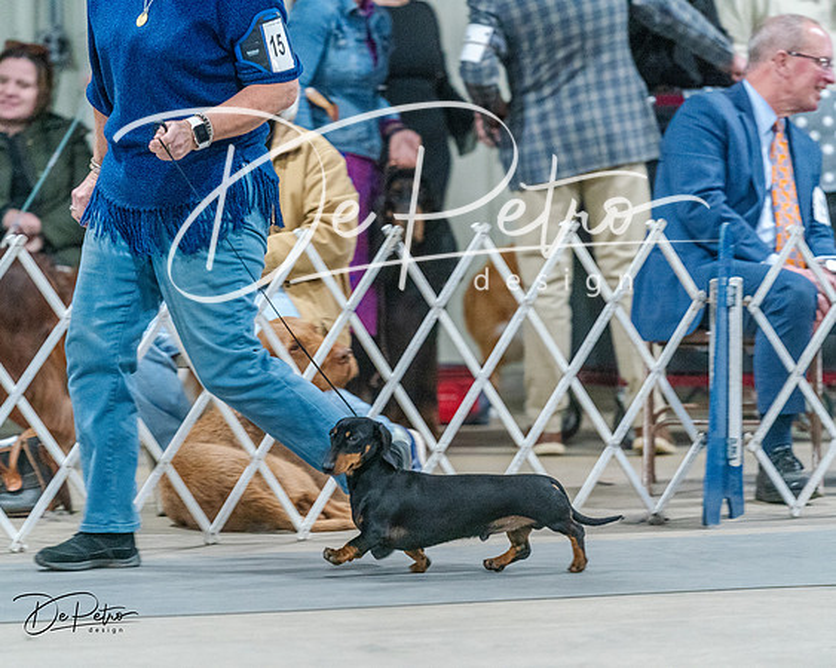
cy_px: 334
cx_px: 418
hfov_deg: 8.6
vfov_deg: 6.9
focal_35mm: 225
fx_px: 5571
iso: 6400
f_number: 3.5
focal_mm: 200
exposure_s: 1/200
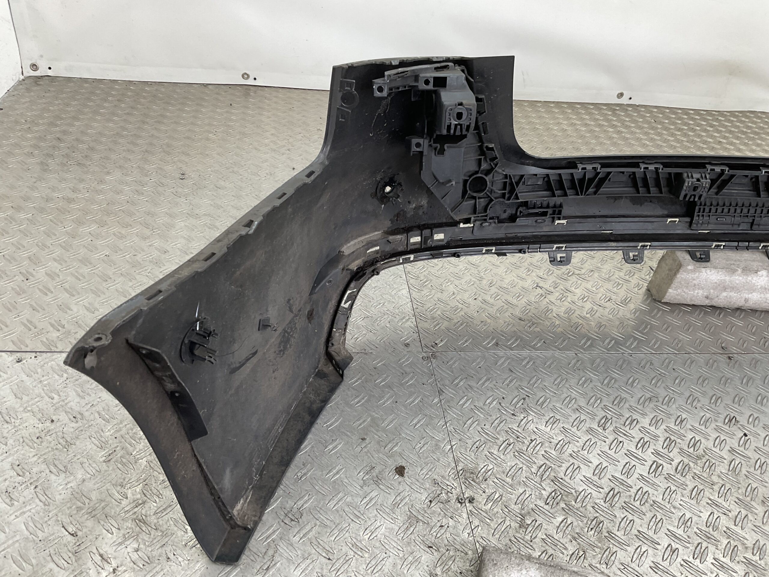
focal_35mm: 29
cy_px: 288
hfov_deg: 61.7
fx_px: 644
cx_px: 384
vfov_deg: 48.2
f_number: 1.8
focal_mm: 3
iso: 32
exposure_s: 1/120
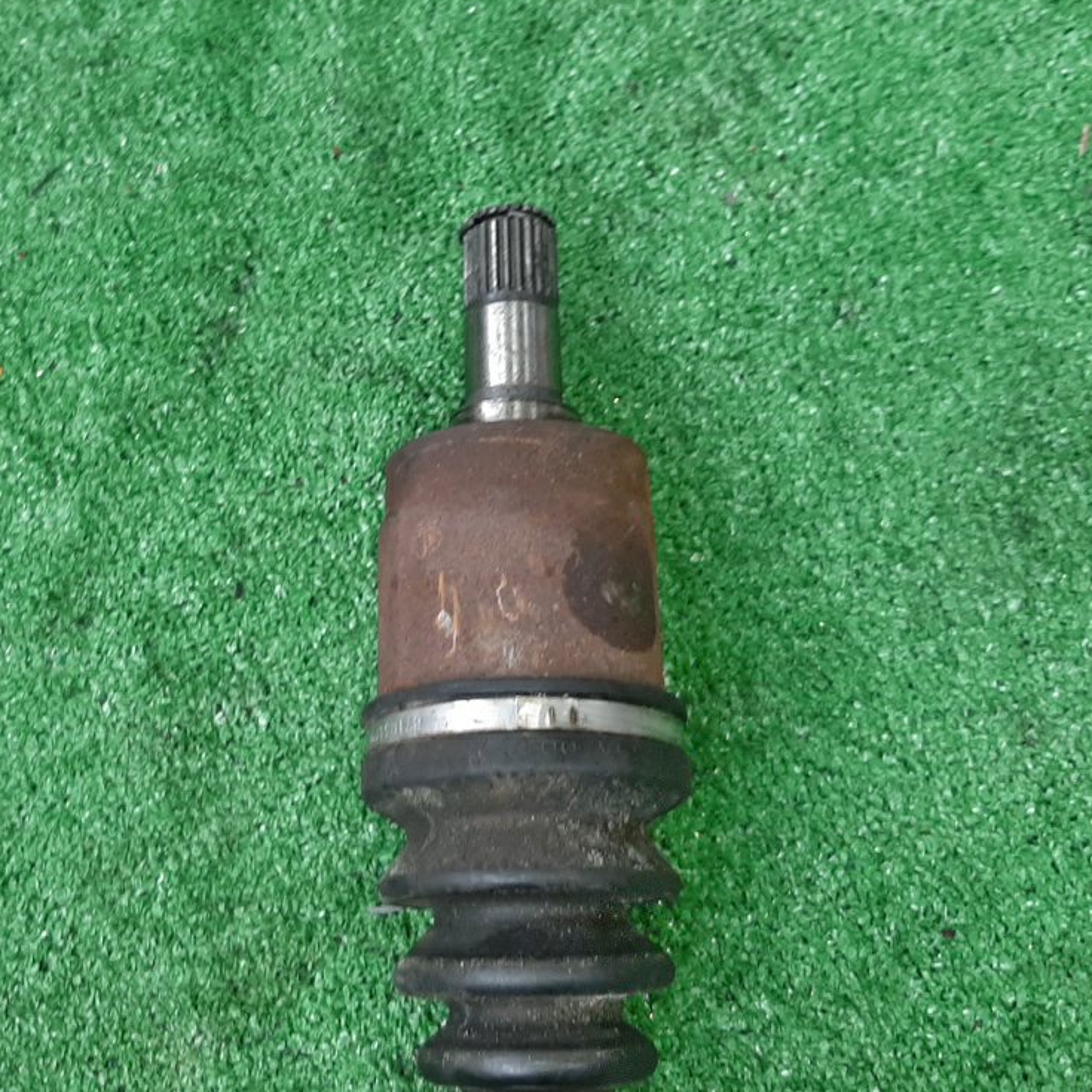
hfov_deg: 37.3
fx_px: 1606
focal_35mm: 45
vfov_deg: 37.4
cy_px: 425
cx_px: 394
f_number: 1.7
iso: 93
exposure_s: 1/50
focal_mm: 3.93
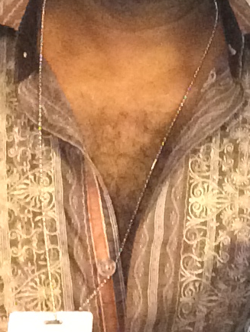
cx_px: 292
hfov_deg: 14.8
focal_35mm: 97
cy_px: 17
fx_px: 933
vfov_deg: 19.7
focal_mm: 2.15
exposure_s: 1/15
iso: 1250
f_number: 2.4
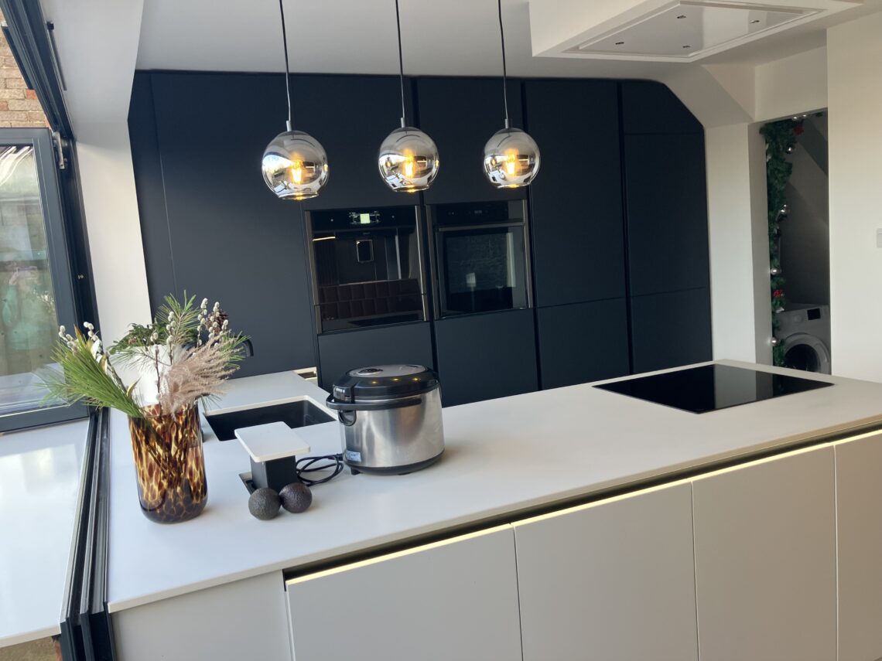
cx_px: 441
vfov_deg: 49.7
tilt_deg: -5.7
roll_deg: +4.5
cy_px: 330
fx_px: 713
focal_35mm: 28
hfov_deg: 63.4
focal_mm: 3.99
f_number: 1.8
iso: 40
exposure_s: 1/100
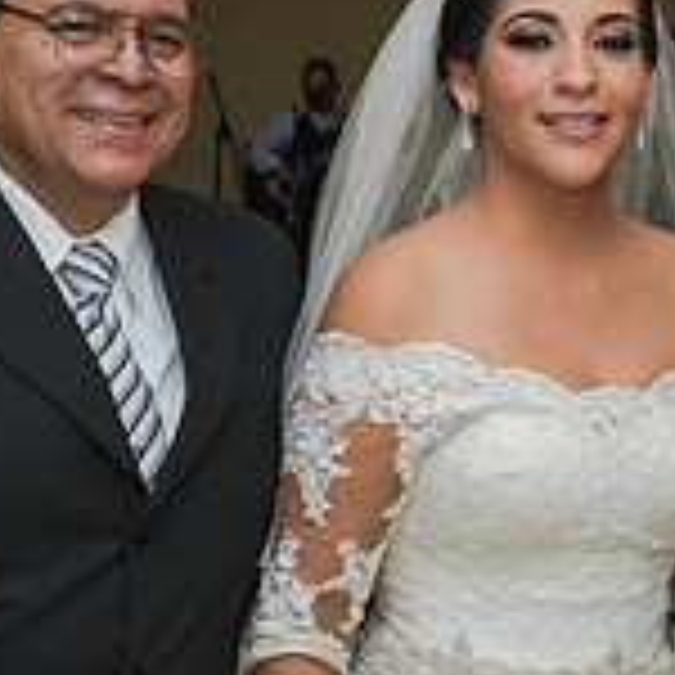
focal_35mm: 115
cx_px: 662
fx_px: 2537
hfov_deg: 14.9
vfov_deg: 15.1
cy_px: 407
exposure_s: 1/100
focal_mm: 35
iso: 1600
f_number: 4
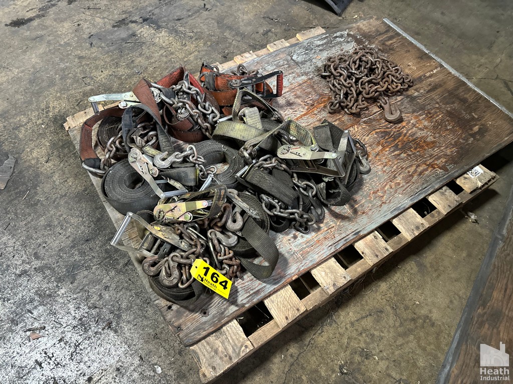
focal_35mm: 24
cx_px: 256
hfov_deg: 71.6
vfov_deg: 56.8
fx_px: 356
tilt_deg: -55.7
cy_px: 192
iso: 1000
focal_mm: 6.86
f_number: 1.78
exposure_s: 1/40
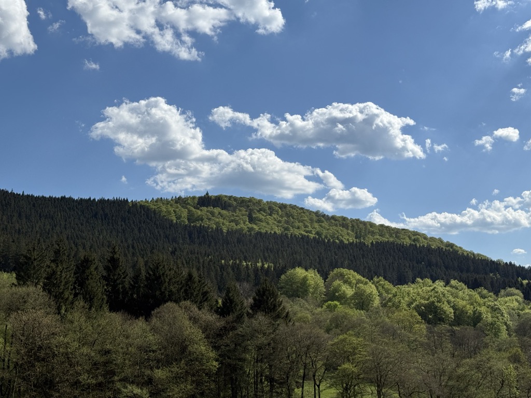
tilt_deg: +10.9
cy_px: 199
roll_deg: +0.7
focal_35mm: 48
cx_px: 266
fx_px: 736
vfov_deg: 30.3
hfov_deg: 39.7
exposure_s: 1/9901
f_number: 1.78
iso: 64
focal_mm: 6.76
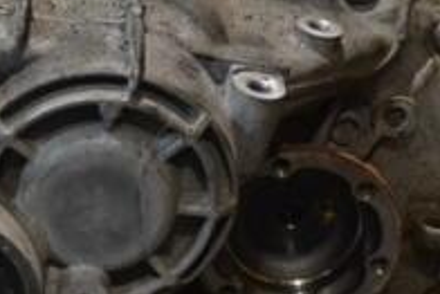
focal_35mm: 161
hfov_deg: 12.6
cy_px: 88
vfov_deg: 8.6
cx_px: -31
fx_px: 1963
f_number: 6.3
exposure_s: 1/160
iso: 3200
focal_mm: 35
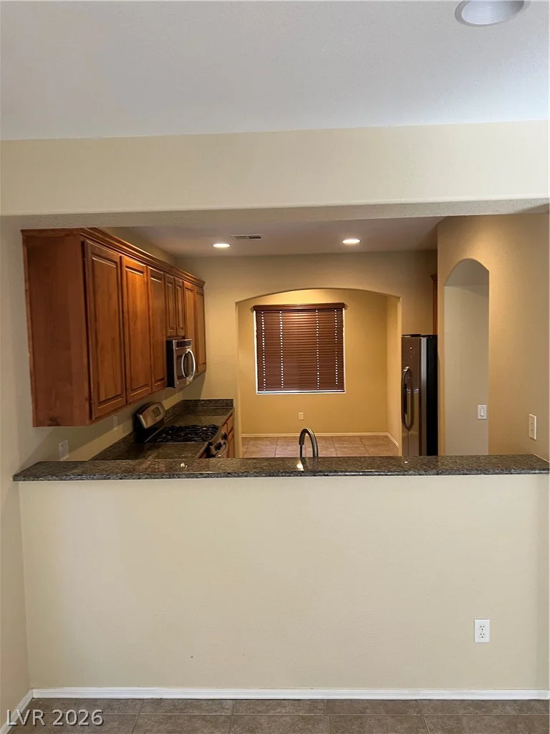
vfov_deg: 67.3
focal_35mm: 26
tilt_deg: -1.2
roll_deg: +1.0
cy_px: 367
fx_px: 551
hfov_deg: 53.1
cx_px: 275
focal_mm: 5.7
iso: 125
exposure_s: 1/60
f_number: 1.5
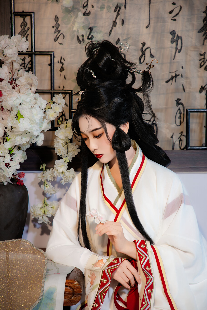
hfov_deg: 13.3
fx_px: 888
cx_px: 104
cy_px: 155
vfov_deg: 19.8
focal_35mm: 103
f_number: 4
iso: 200
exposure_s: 1/100
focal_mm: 105
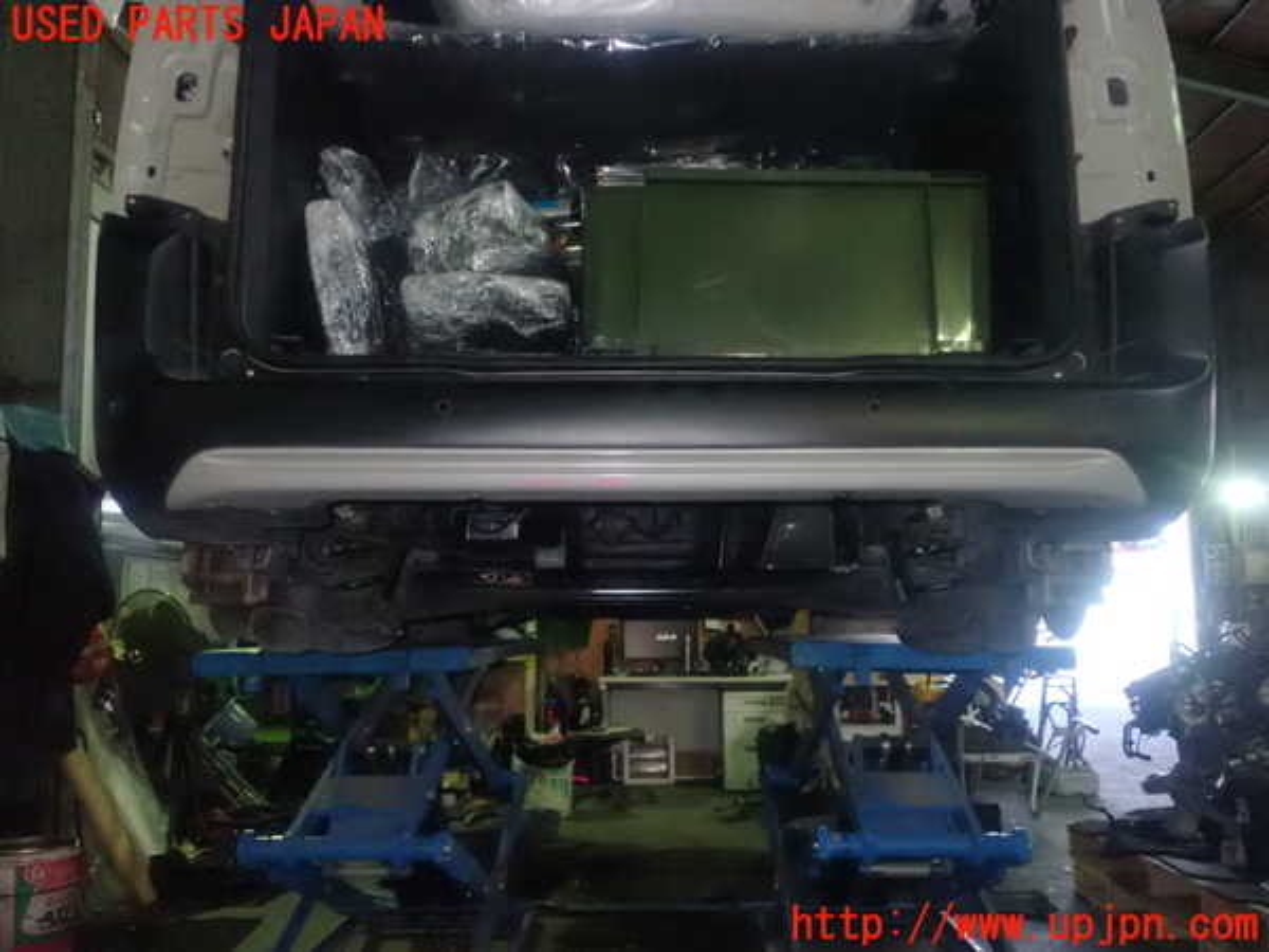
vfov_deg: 44.2
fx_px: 1173
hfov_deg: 56.8
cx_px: 634
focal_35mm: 32
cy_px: 476
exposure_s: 1/30
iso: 1600
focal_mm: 5.79
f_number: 7.1
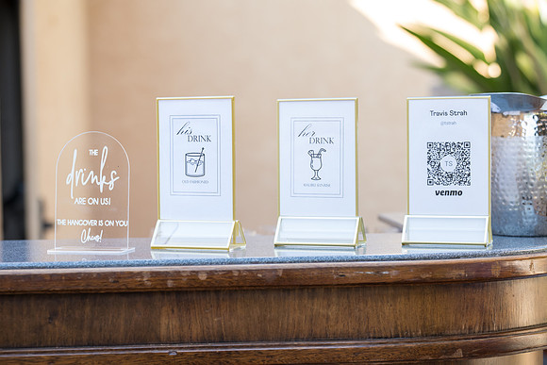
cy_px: 182
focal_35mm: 73
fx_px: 1109
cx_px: 274
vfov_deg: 18.7
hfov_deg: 27.7
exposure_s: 1/320
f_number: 3.5
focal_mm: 73
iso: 640
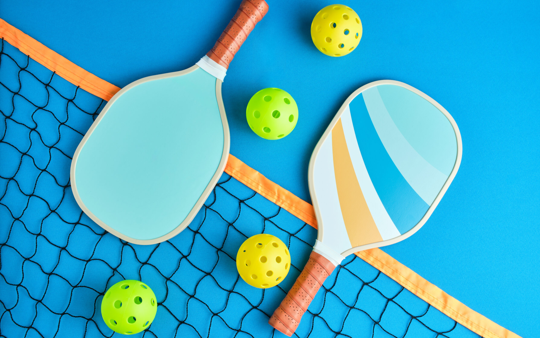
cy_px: 163
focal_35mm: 34
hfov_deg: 56.7
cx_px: 271
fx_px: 500
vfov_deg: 37.3
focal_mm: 22
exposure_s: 1/125
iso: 160
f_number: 14
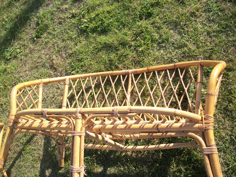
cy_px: 88
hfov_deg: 56.8
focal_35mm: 32
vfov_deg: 44.2
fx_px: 218
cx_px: 118
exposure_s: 1/80
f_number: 8.8
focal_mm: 5.7
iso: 80
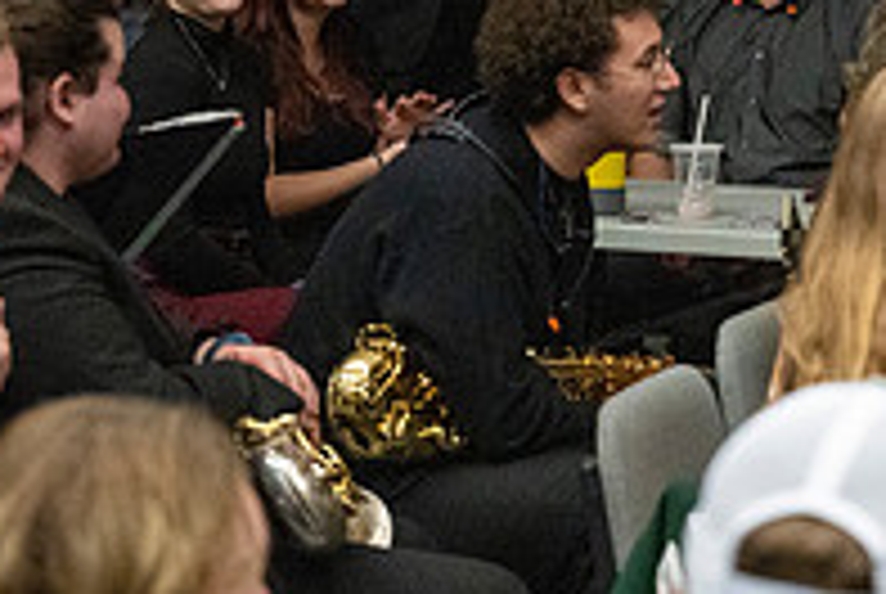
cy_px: -142
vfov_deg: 6.6
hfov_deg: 9.8
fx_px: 5077
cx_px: 1201
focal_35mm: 206
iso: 10000
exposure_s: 1/500
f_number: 4
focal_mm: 70
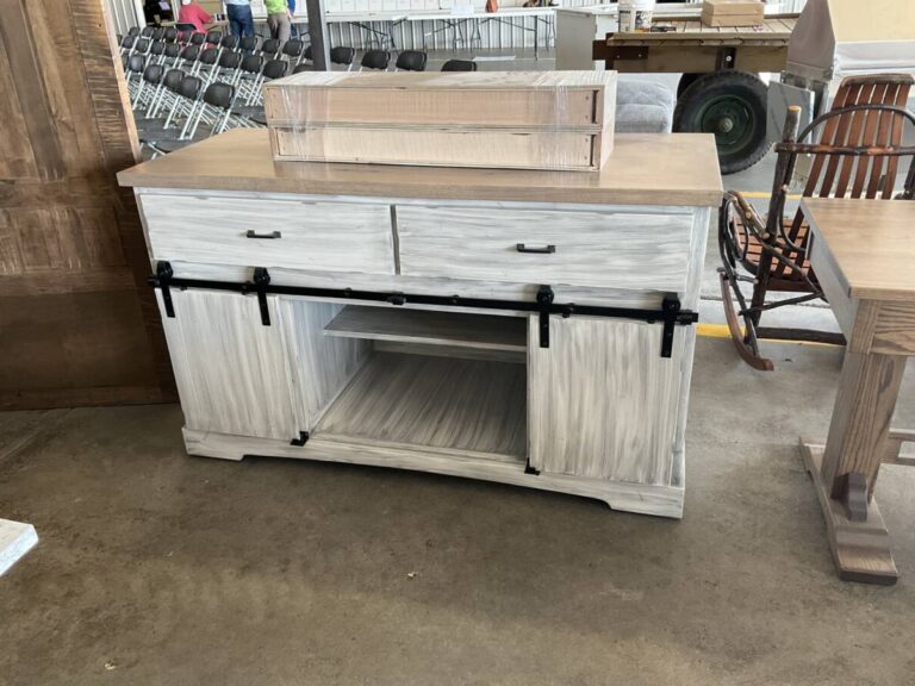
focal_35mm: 29
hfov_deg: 61.7
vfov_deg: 48.2
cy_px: 343
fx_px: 767
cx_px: 458
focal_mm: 3
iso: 64
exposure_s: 1/60
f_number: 1.8
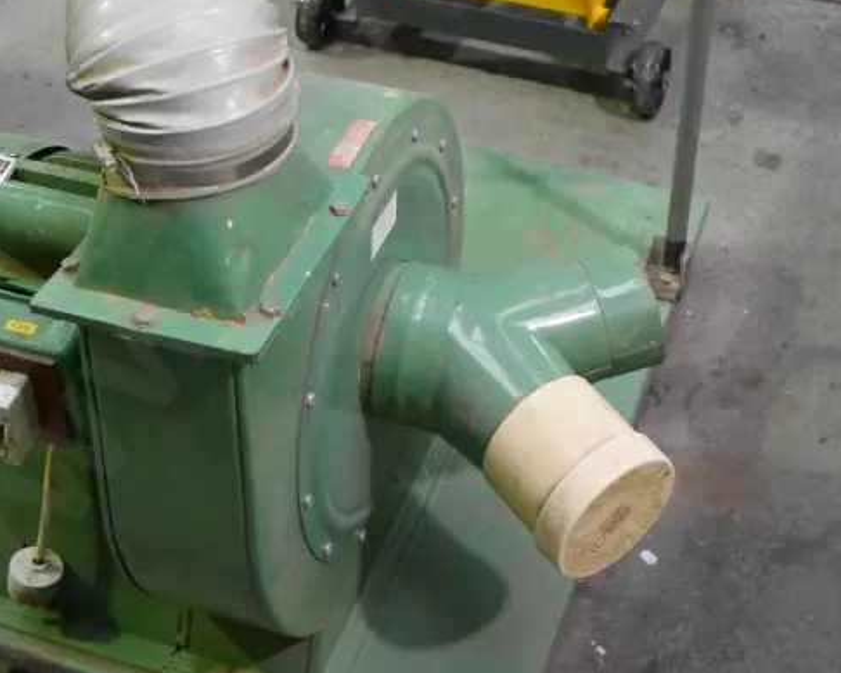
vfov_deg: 20.8
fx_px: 1743
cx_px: 468
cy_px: -74
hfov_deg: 27.1
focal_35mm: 70
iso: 3200
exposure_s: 1/80
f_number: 4
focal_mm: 17
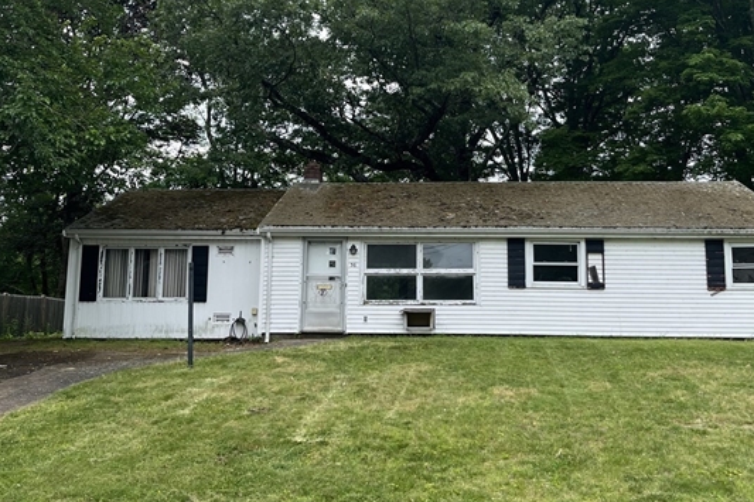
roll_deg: -0.2
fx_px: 817
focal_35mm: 39
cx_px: 406
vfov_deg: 34.0
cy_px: 181
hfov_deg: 49.5
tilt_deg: +9.2
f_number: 1.6
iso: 50
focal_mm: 5.1
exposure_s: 1/1129
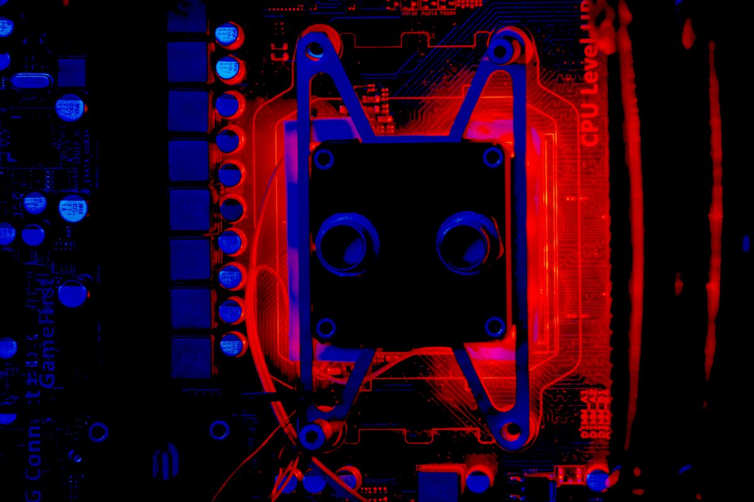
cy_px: 251
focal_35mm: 270
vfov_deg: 5.1
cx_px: 377
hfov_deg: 7.6
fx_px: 5652
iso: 800
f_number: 11
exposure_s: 6
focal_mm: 180
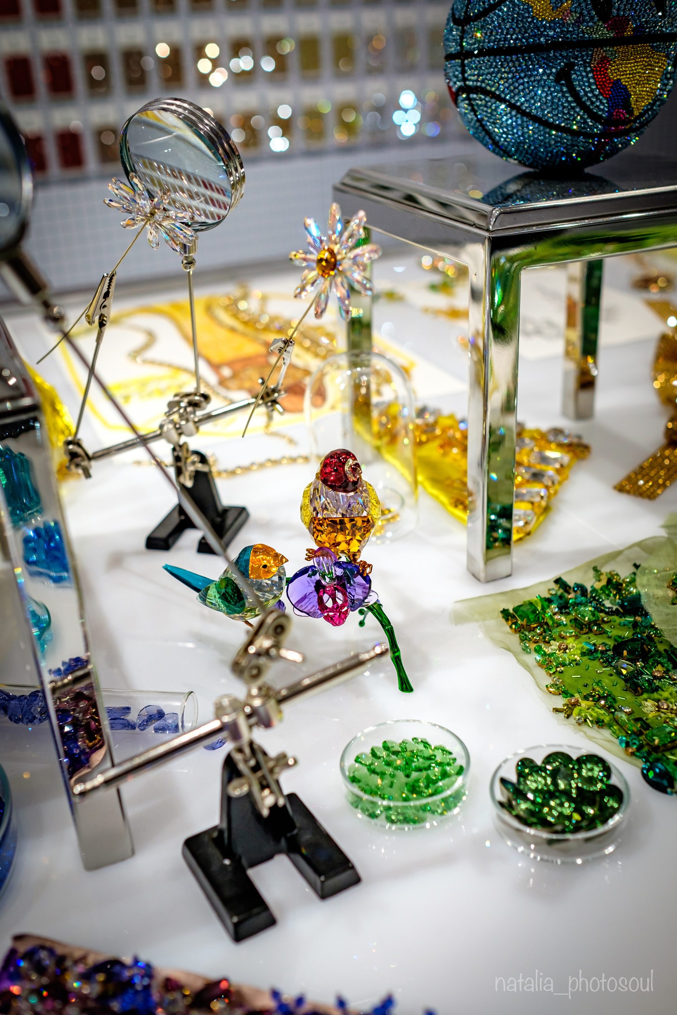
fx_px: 987
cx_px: 338
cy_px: 508
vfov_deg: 54.4
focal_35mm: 35
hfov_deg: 37.9
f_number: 3.2
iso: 400
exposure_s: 1/250
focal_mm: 23
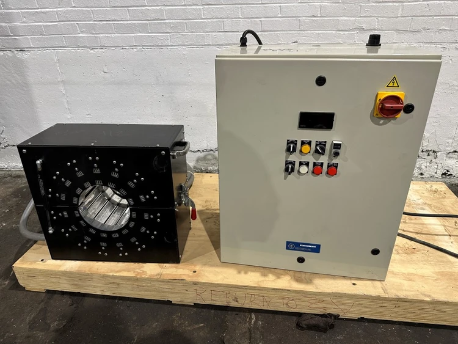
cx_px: 229
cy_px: 172
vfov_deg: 56.8
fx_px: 318
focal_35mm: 24
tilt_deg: -26.8
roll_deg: +1.0
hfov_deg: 71.6
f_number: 1.78
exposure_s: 1/60
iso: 200
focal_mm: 6.86
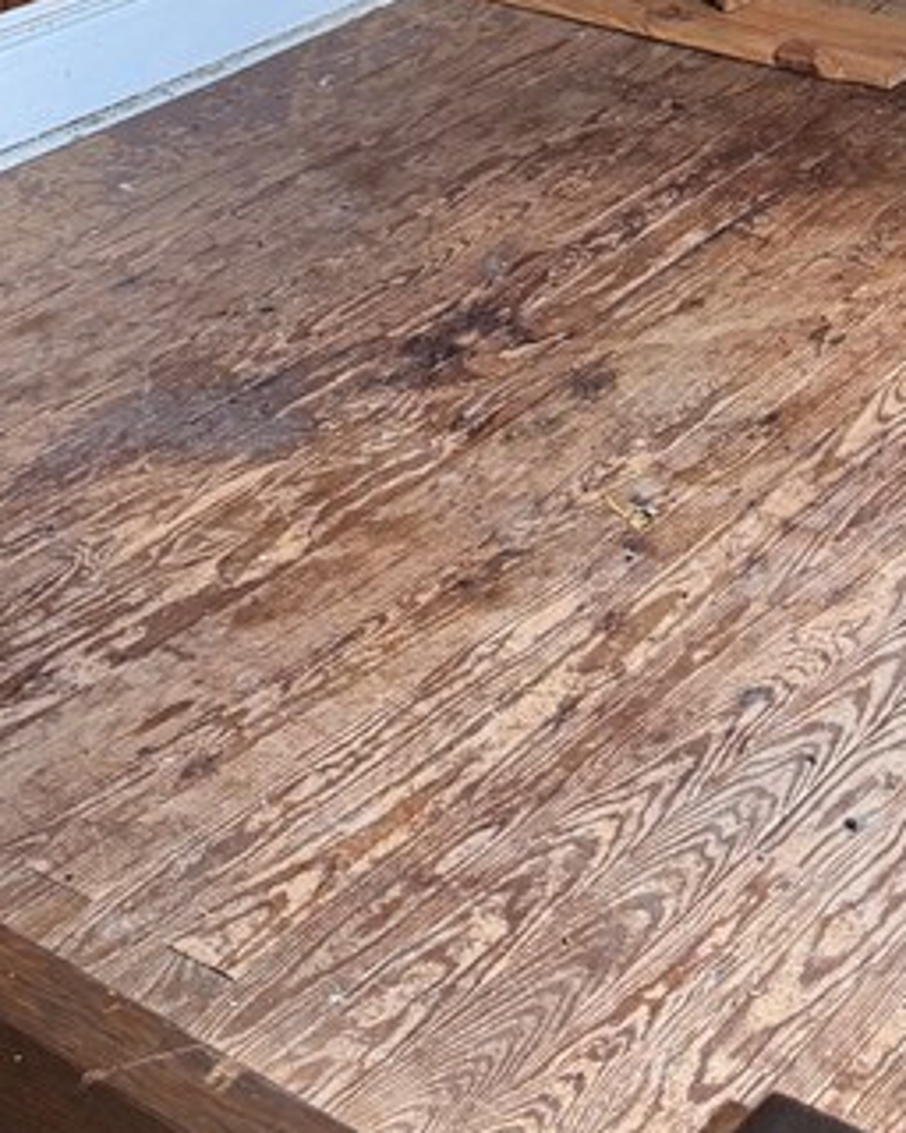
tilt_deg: -10.7
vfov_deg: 22.6
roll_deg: -1.0
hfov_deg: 20.4
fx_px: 2514
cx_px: 556
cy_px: -347
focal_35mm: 75
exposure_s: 1/104
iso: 200
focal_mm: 6.76
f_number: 1.78
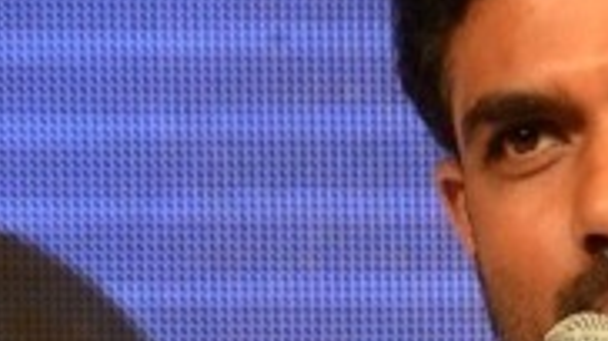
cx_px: 768
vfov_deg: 1.3
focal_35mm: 958
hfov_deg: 2.3
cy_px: 1244
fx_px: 15432
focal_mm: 105
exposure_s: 1/125
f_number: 6.3
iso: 1000
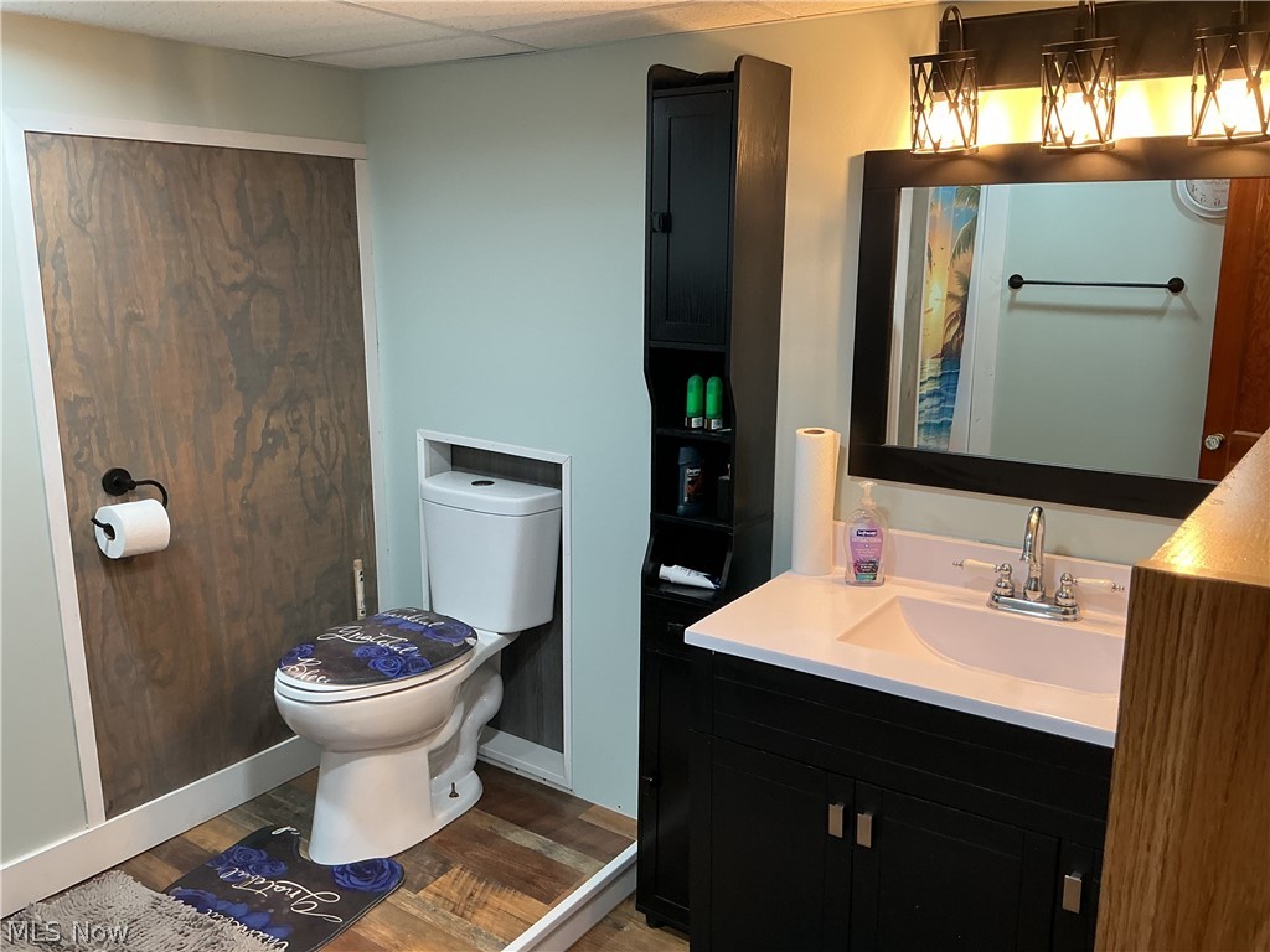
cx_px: 635
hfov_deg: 61.7
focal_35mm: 29
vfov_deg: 48.2
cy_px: 476
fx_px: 1064
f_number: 1.8
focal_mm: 3
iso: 80
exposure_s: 1/60
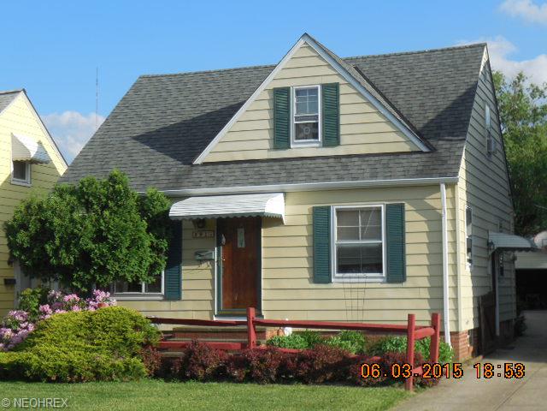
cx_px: 274
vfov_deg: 23.3
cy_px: 206
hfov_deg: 30.7
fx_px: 996
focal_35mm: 63
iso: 125
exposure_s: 1/500
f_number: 5.6
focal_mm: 11.3
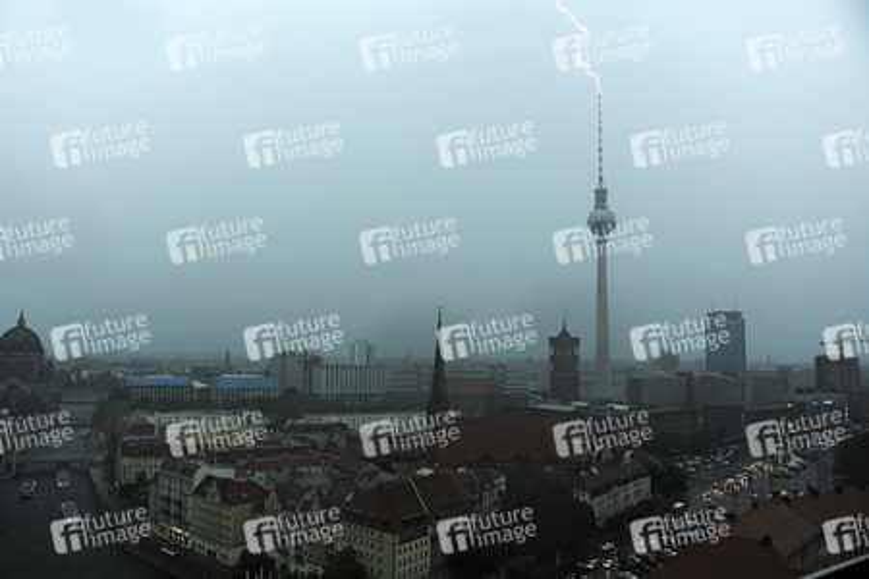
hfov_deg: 73.7
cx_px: 434
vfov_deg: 53.1
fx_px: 579
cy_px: 290
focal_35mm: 24
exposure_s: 1/125
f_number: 3.2
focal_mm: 24
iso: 200
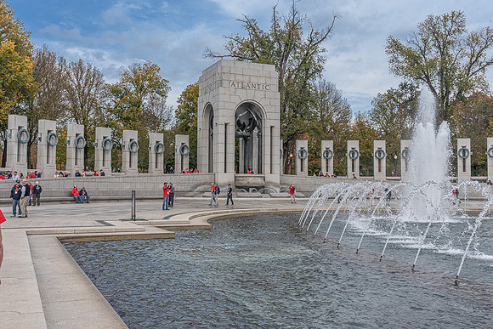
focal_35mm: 36
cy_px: 160
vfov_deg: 36.9
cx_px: 248
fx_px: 492
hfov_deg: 53.2
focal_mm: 35
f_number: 11
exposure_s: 1/500
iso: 500
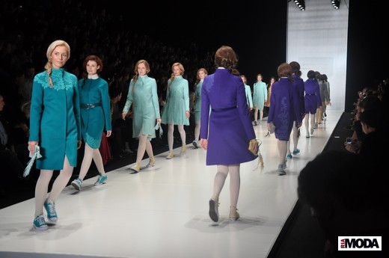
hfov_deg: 33.4
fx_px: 647
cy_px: 129
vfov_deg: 22.5
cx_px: 194
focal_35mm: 60
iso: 1000
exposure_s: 1/125
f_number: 4.5
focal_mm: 40
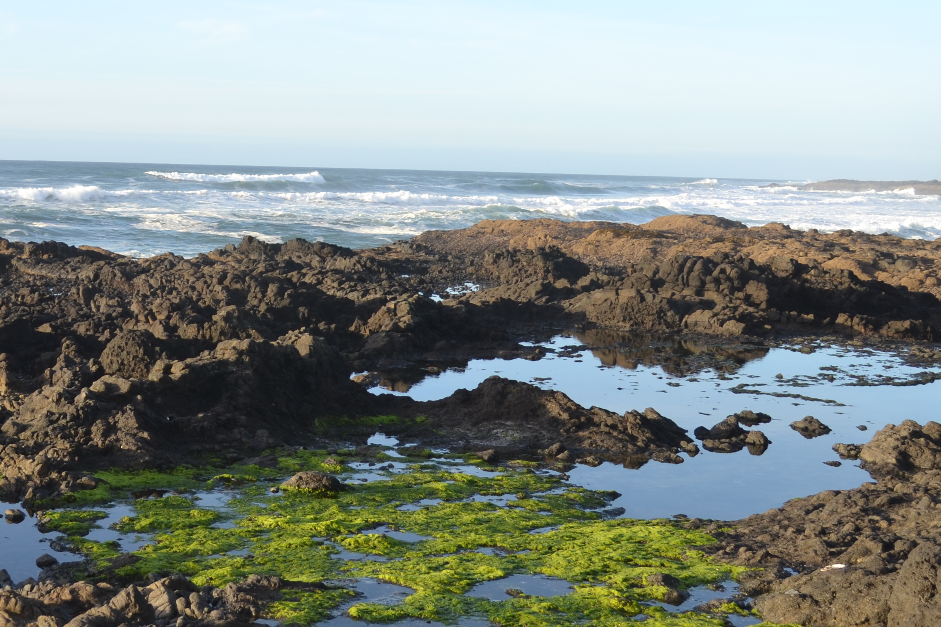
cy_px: 254
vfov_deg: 21.9
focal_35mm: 62
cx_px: 311
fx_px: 1620
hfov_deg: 32.1
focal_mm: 22
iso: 100
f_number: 5
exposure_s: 1/200
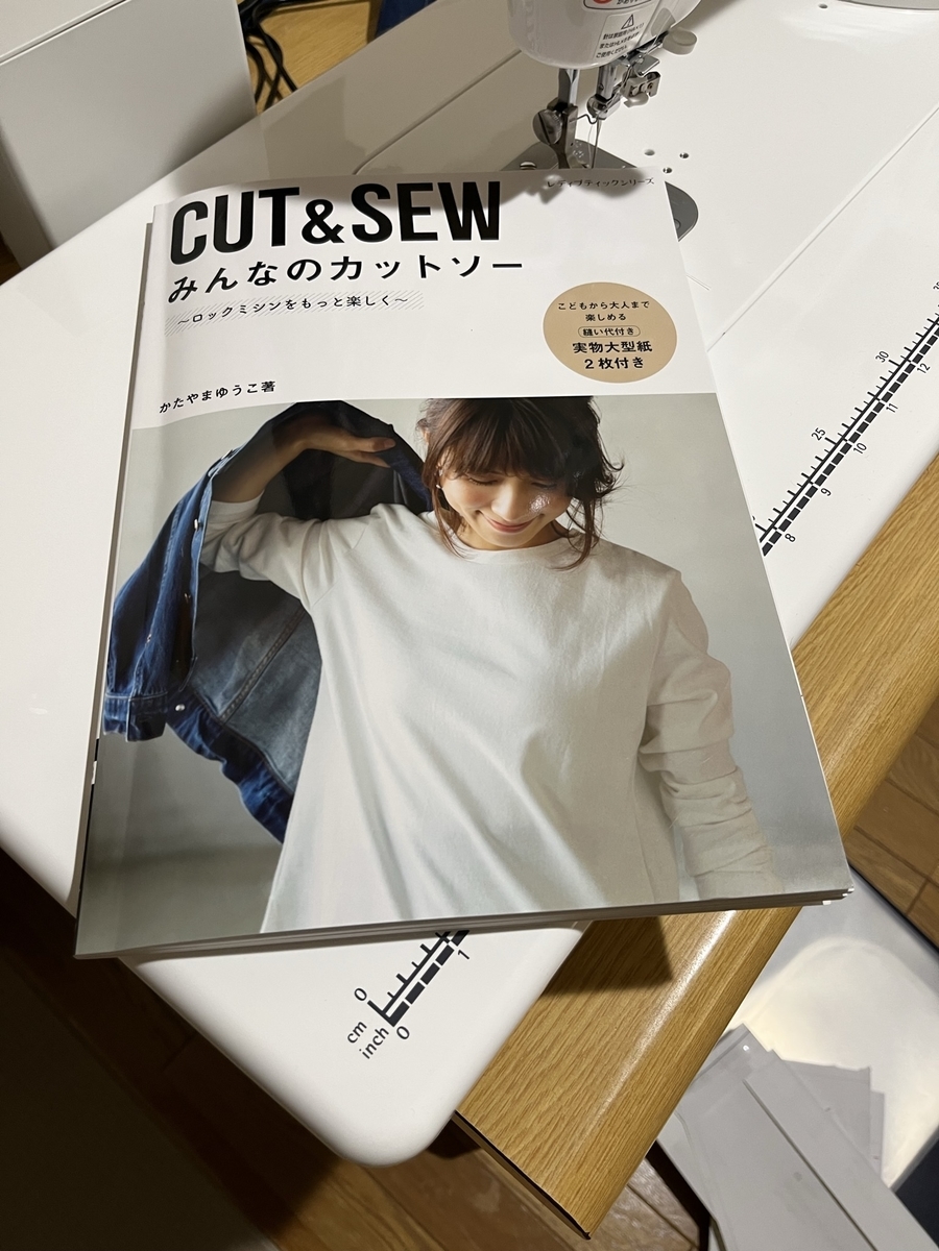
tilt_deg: -60.0
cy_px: 626
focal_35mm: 26
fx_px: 940
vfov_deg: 67.3
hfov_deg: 53.1
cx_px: 470
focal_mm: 5.1
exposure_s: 1/50
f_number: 1.6
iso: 100
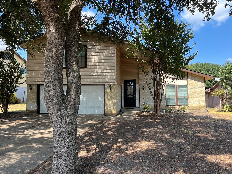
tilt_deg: +3.1
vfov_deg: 53.1
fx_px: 174
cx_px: 116
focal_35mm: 26
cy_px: 87
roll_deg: -0.4
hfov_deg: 67.3
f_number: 1.6
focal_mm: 5.1
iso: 50
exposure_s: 1/777
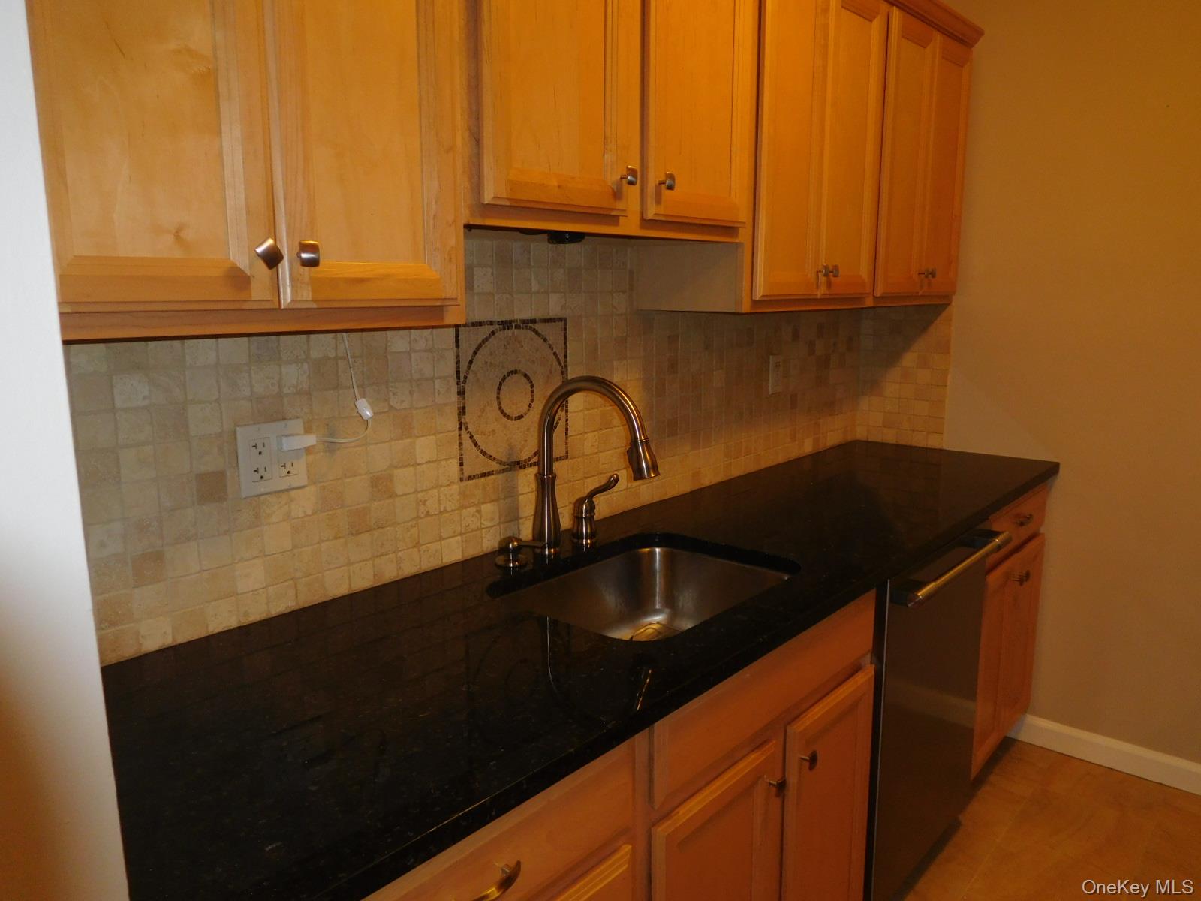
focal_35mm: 25
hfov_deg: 69.4
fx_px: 867
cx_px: 600
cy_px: 450
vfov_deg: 54.9
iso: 200
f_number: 3.4
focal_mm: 4.5
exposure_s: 1/30
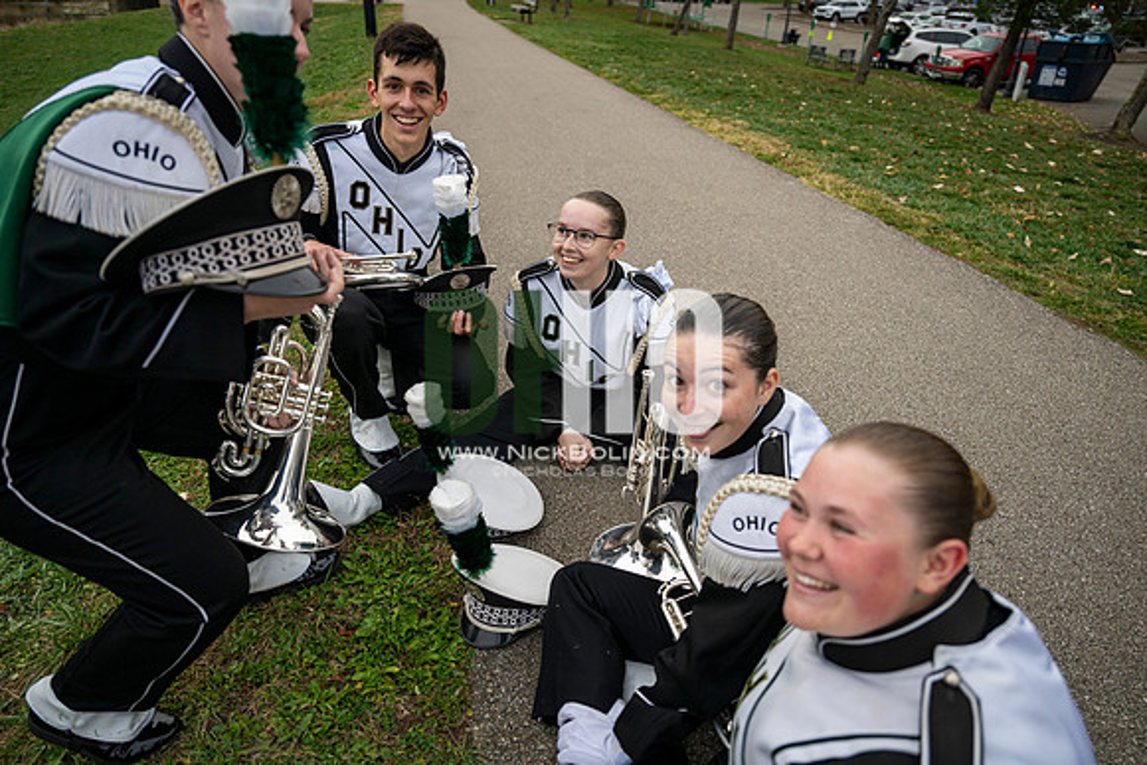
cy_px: 382
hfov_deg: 73.7
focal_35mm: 24
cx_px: 574
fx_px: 765
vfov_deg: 53.2
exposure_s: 1/500
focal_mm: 24
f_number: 2.8
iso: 400
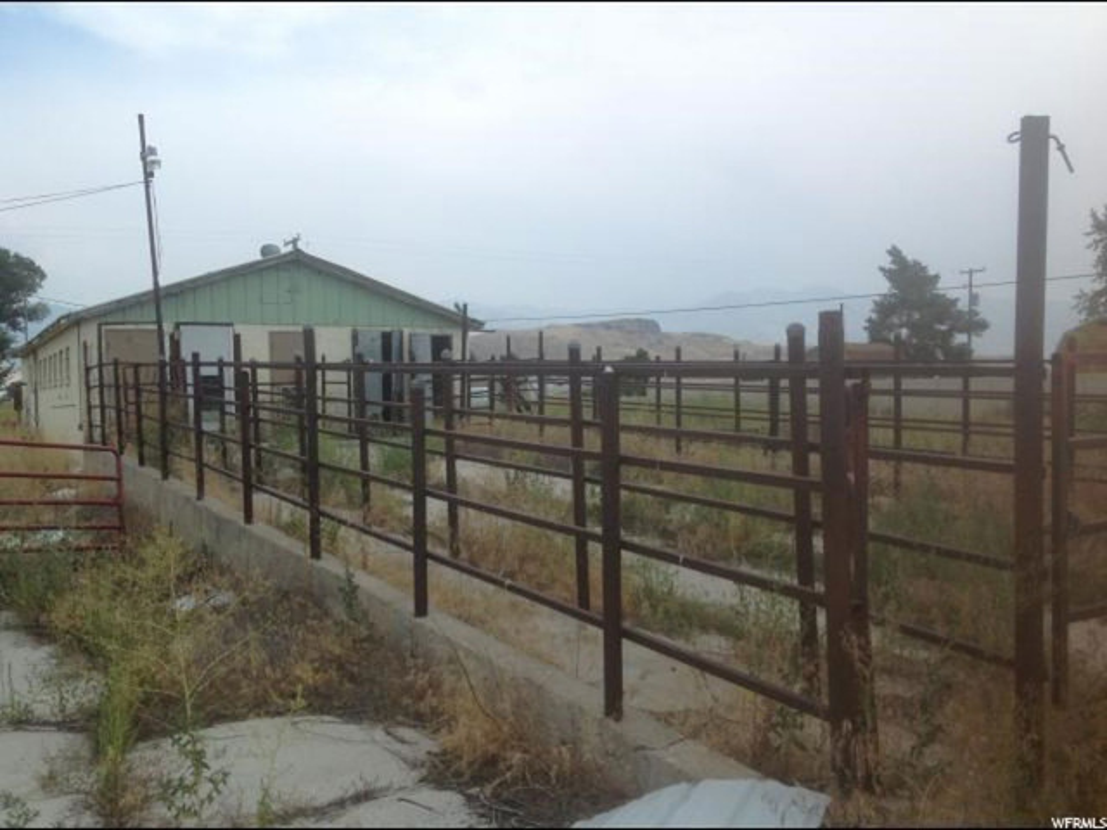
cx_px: 554
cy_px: 415
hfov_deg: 52.6
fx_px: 1119
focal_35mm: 35
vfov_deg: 40.7
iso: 50
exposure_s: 1/1890
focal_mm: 4.28
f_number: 2.4
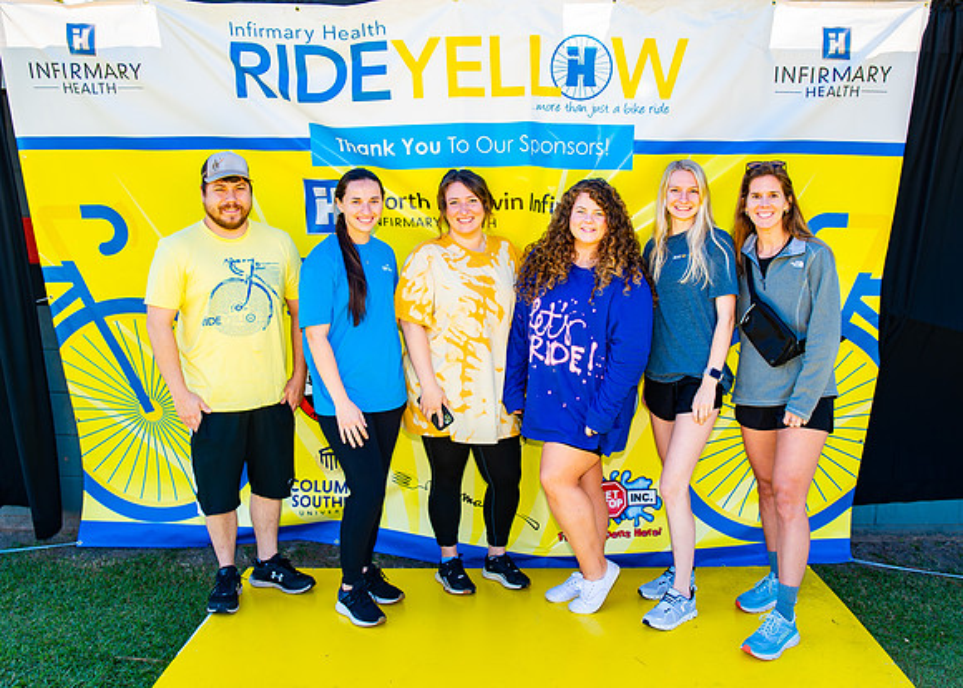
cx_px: 529
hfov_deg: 56.9
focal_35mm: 32
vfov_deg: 42.4
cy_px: 352
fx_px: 887
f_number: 2.8
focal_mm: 26
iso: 100
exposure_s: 1/200
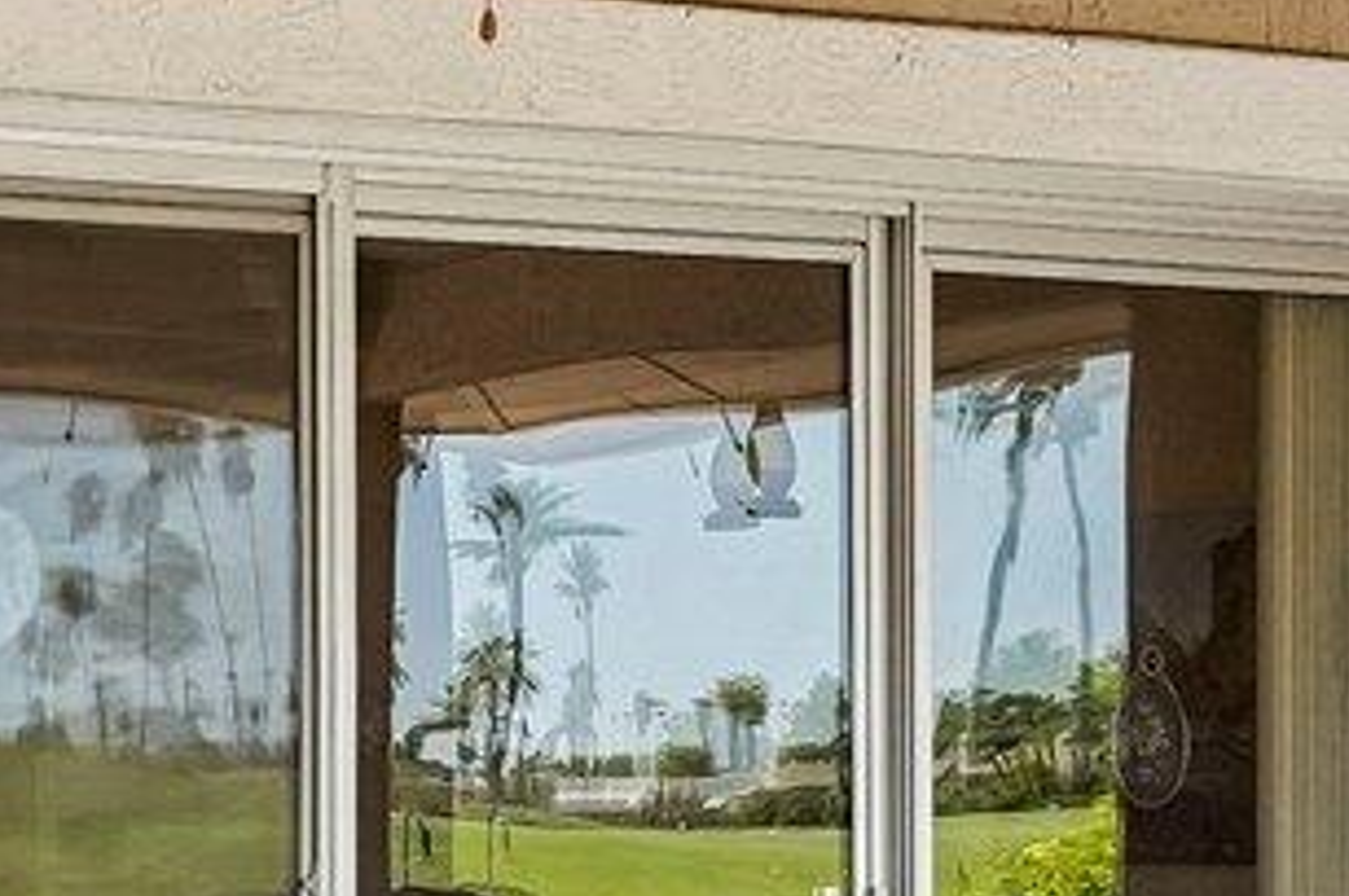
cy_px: 845
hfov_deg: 13.7
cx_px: 870
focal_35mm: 150
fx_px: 5628
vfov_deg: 9.1
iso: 400
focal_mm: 22.5
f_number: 8
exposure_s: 1/250
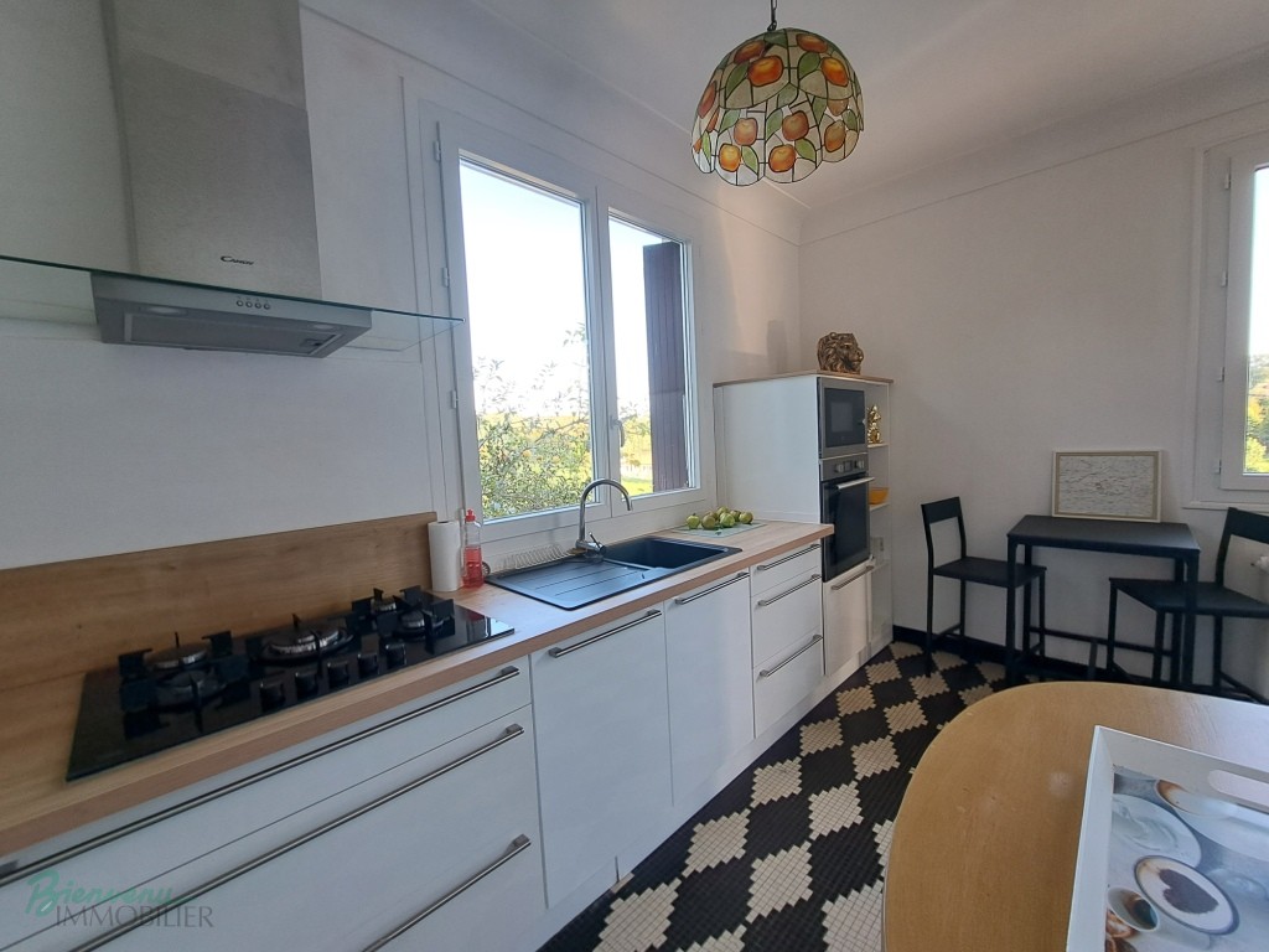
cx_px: 634
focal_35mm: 13
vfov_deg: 89.9
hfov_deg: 106.2
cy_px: 476
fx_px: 477
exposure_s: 1/50
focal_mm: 1.74
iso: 50
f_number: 2.2
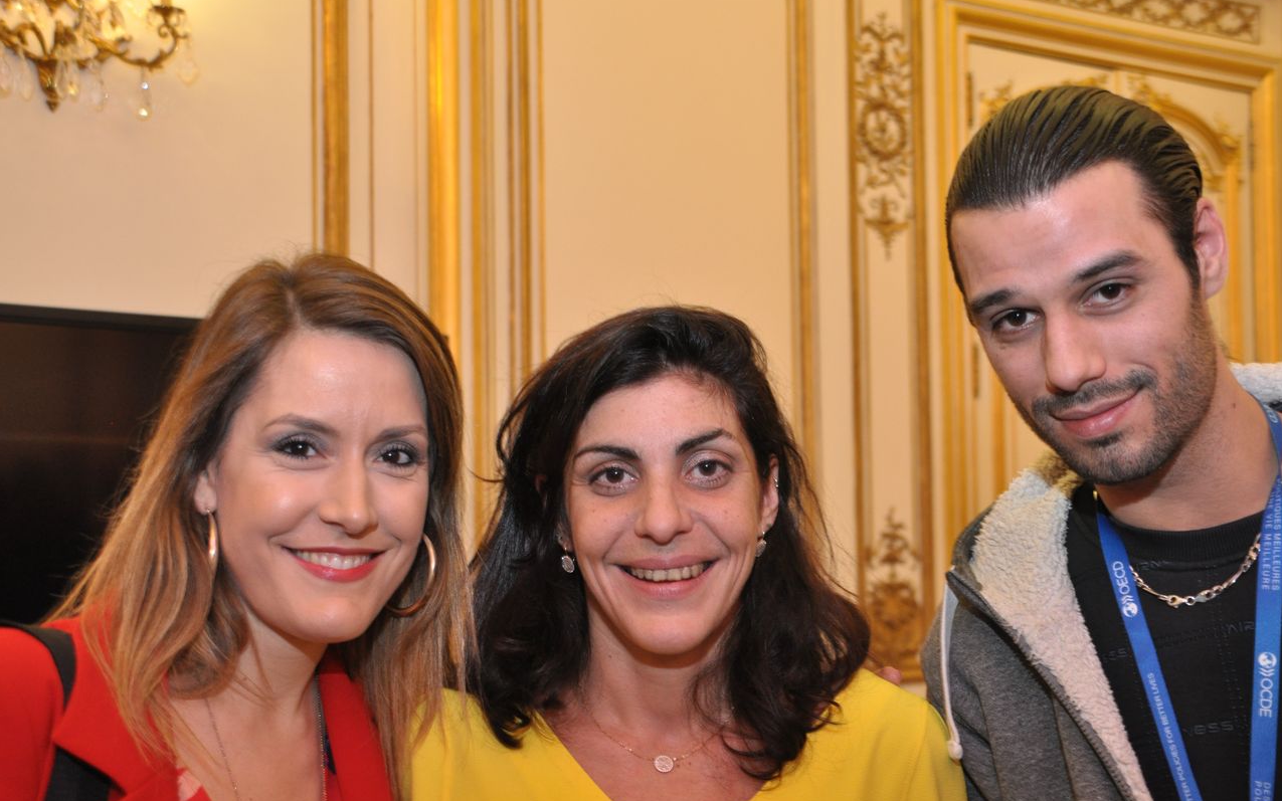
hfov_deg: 43.5
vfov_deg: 28.0
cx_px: 643
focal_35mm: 46
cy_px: 420
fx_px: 1607
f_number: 4.2
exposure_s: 1/60
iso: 800
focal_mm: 30
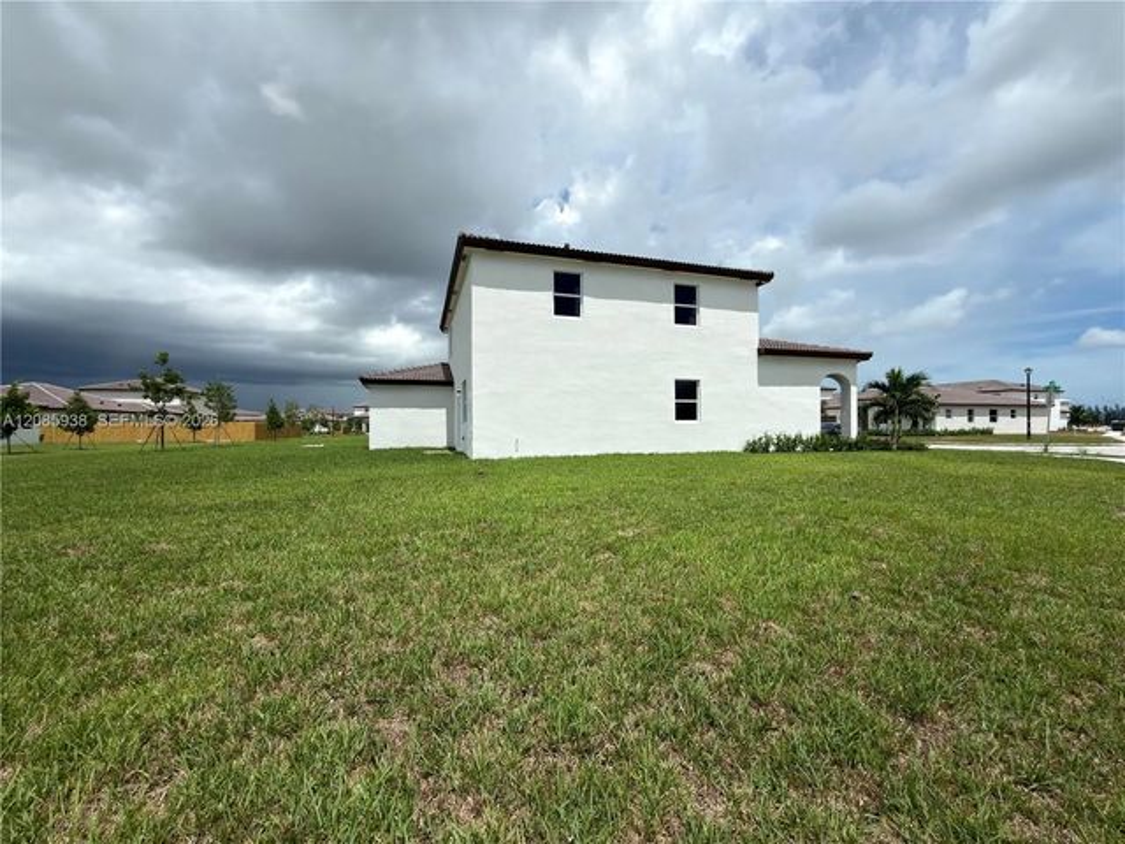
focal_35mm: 14
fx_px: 455
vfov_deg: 85.7
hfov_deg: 102.1
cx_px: 562
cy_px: 422
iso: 16
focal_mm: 2.22
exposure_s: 1/1477
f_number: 2.2
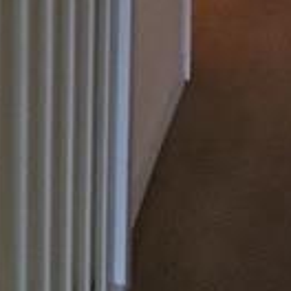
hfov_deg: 13.3
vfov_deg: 12.6
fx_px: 1179
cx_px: 425
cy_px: -267
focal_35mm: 124
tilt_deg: -8.4
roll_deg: -3.6
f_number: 2.2
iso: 40
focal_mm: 4.15
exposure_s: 1/17
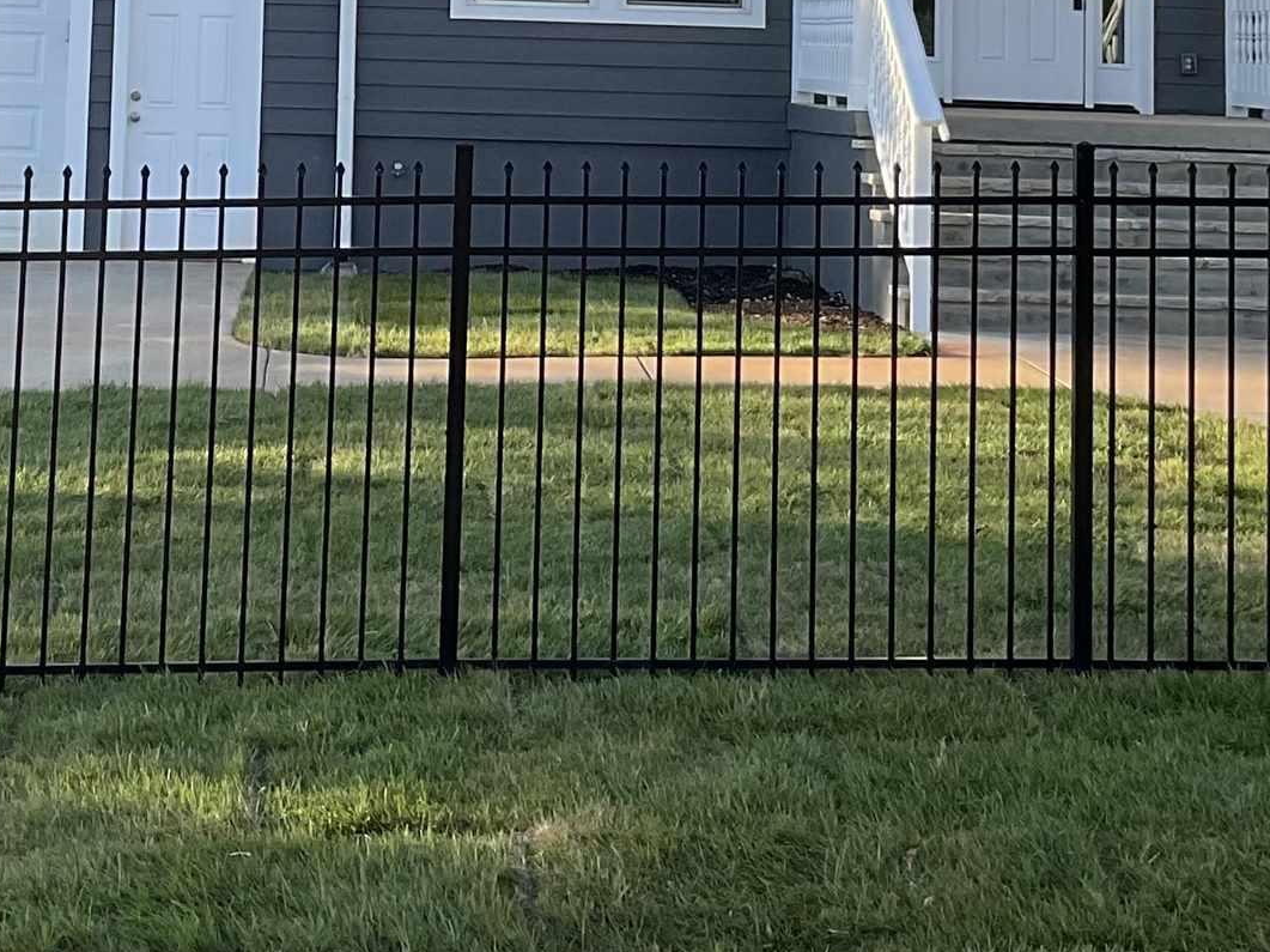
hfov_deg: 23.2
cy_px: -224
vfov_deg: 16.7
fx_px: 3081
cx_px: 408
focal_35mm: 84
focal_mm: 3
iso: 16
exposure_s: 1/545
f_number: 1.8
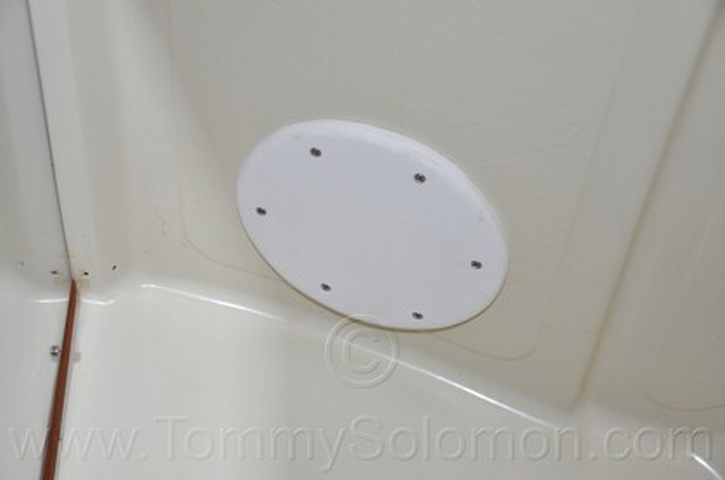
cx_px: 362
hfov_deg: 28.1
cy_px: 240
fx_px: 1447
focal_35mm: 72
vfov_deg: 18.8
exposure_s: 1/60
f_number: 4.8
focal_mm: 48
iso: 800
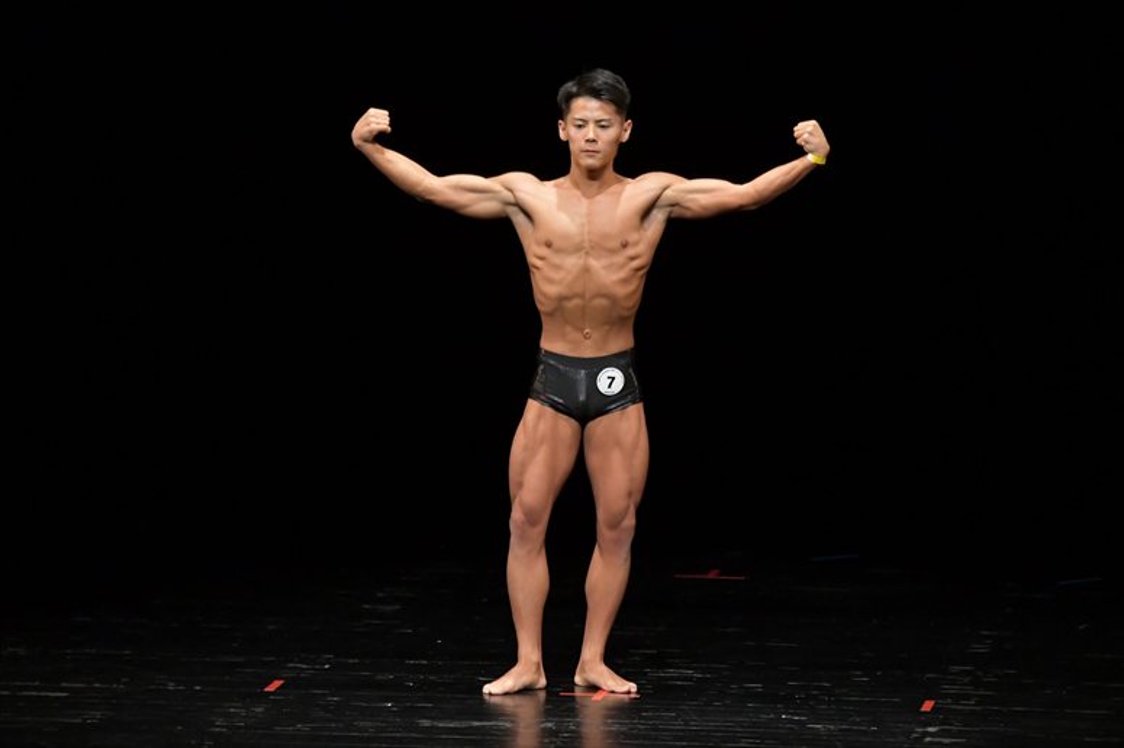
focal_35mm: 285
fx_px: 8894
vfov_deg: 4.8
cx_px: 562
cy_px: 374
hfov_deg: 7.2
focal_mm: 190
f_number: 5.6
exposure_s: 1/400
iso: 3200
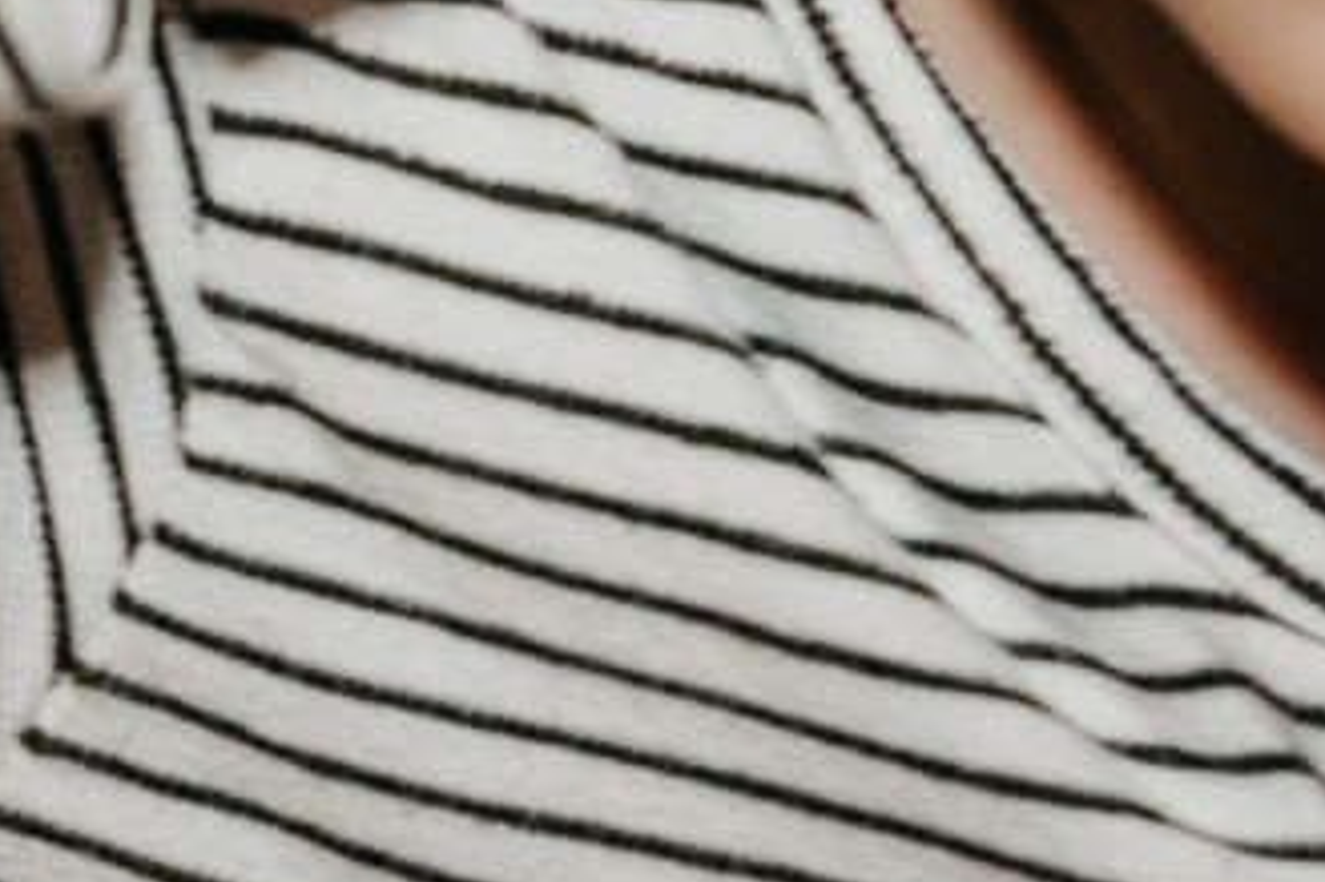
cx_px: -2332
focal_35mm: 280
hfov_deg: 6.8
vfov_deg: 4.8
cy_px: -791
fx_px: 10300
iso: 500
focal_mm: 36
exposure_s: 1/160
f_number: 4
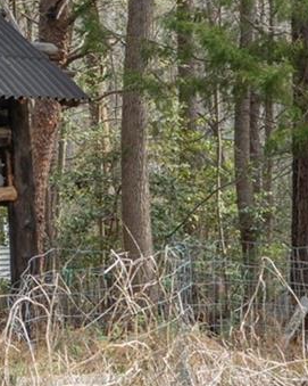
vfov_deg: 9.9
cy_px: 116
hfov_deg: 7.6
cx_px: -297
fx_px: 2232
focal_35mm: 196
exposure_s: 1/10
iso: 100
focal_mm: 34.5
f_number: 11
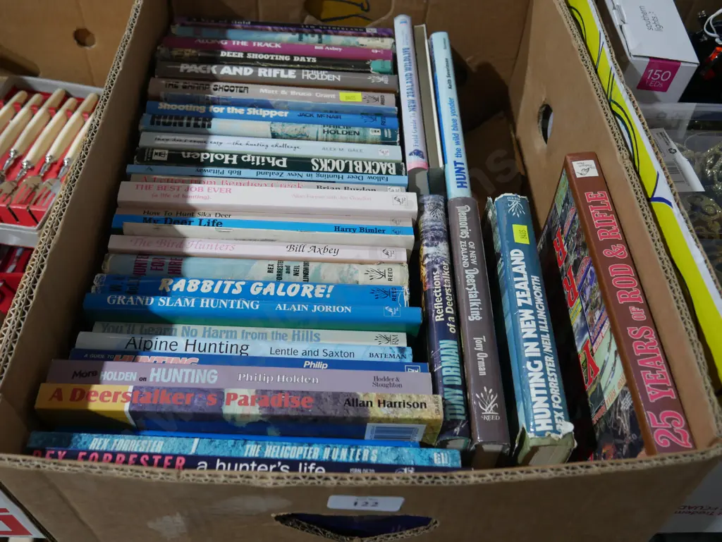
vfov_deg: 41.8
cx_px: 361
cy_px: 271
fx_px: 709
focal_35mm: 34
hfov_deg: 53.9
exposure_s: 1/60
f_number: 4
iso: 800
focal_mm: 17
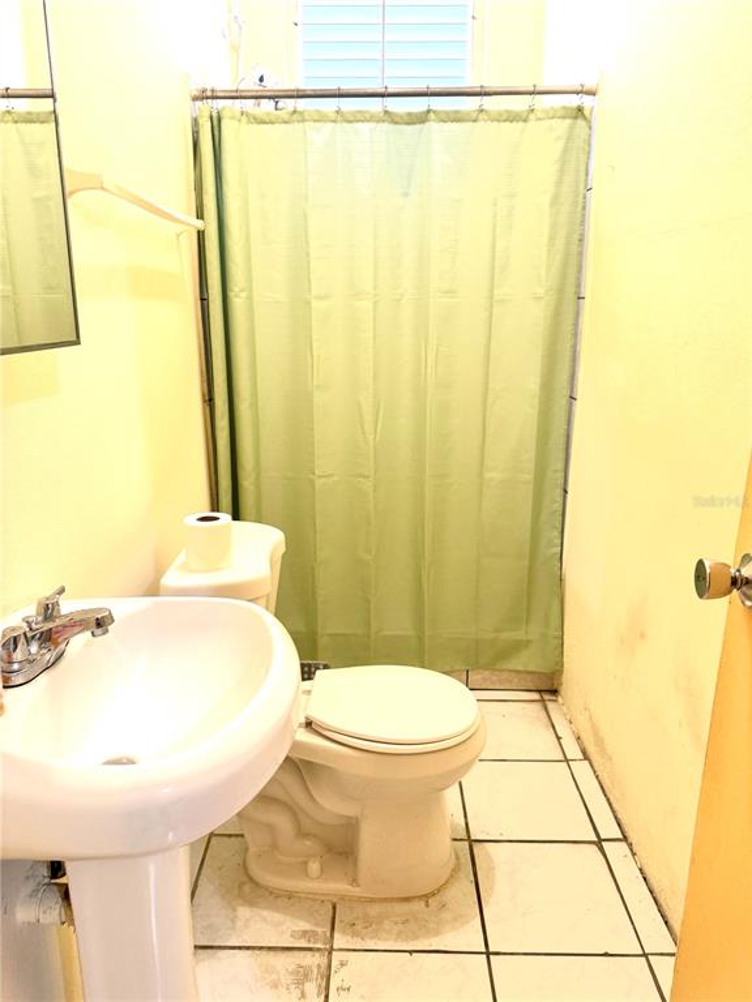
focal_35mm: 24
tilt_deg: -14.9
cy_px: 501
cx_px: 376
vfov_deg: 71.6
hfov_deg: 56.8
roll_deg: +1.0
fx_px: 695
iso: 200
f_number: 1.78
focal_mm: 6.76
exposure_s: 1/60
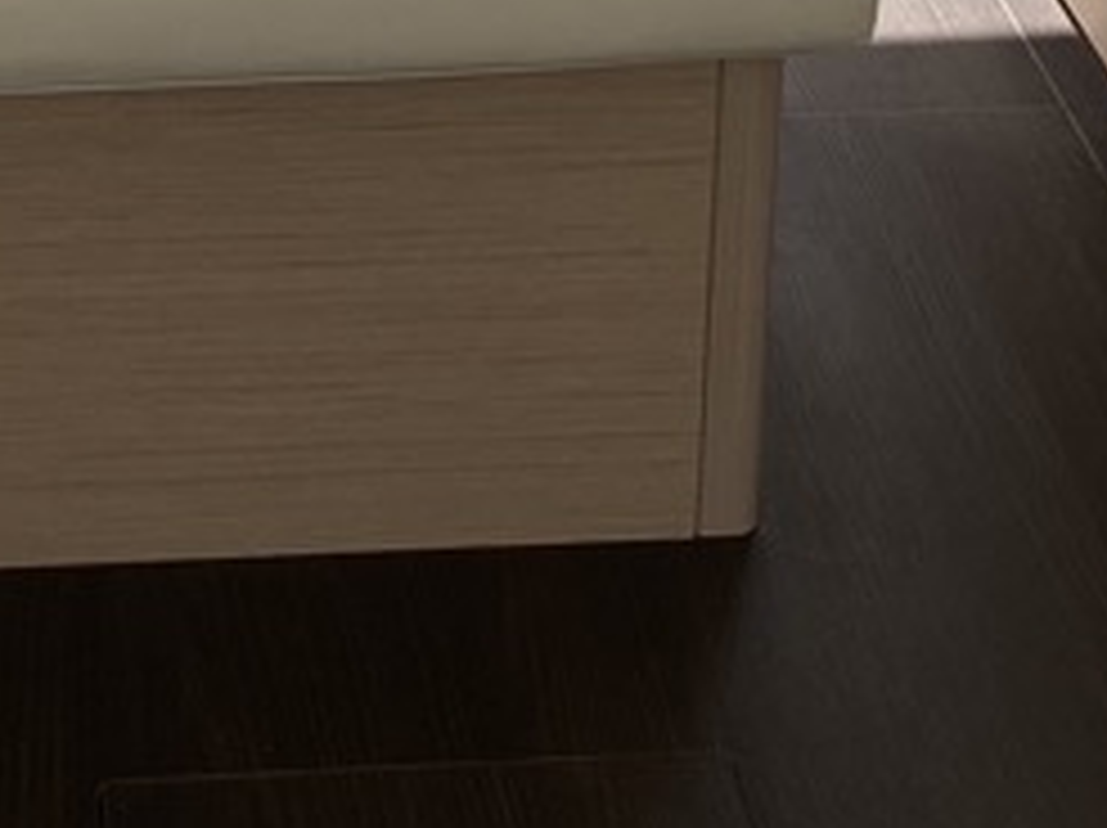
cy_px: -580
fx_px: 4057
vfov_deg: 11.0
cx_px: 202
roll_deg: -1.5
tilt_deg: -19.4
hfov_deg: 15.4
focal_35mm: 127
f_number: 1.8
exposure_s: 1/469
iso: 32
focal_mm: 4.25
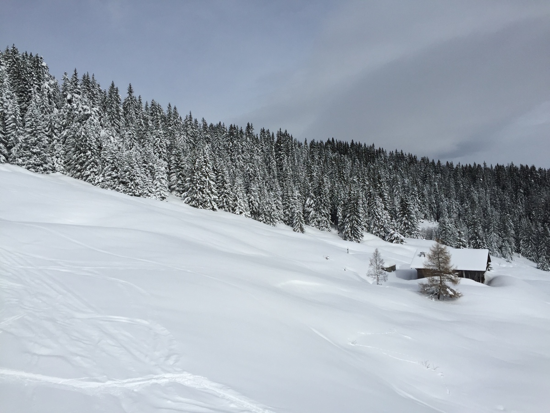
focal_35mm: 29
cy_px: 206
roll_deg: +4.4
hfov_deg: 61.7
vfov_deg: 48.2
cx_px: 275
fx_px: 461
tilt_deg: +3.2
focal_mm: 4.15
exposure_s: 1/6623
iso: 32
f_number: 2.2
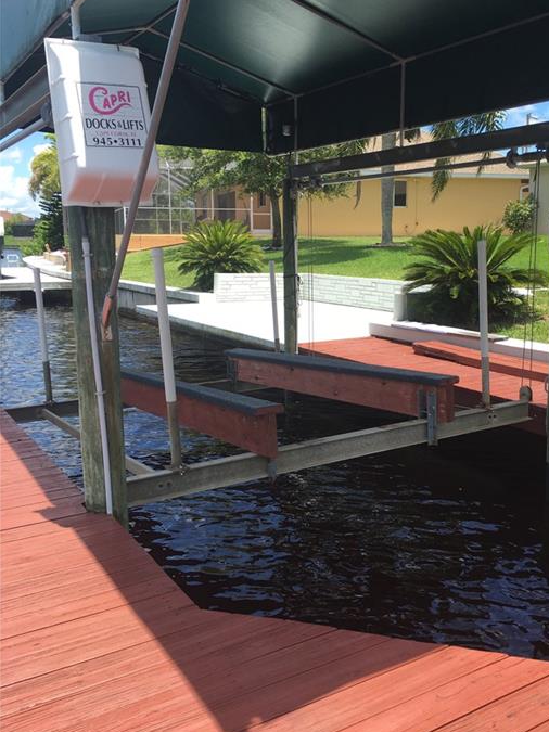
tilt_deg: -7.3
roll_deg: -0.8
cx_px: 311
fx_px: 698
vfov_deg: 55.4
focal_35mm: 33
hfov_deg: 42.8
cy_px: 364
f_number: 2.2
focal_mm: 4.15
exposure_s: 1/686
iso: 25
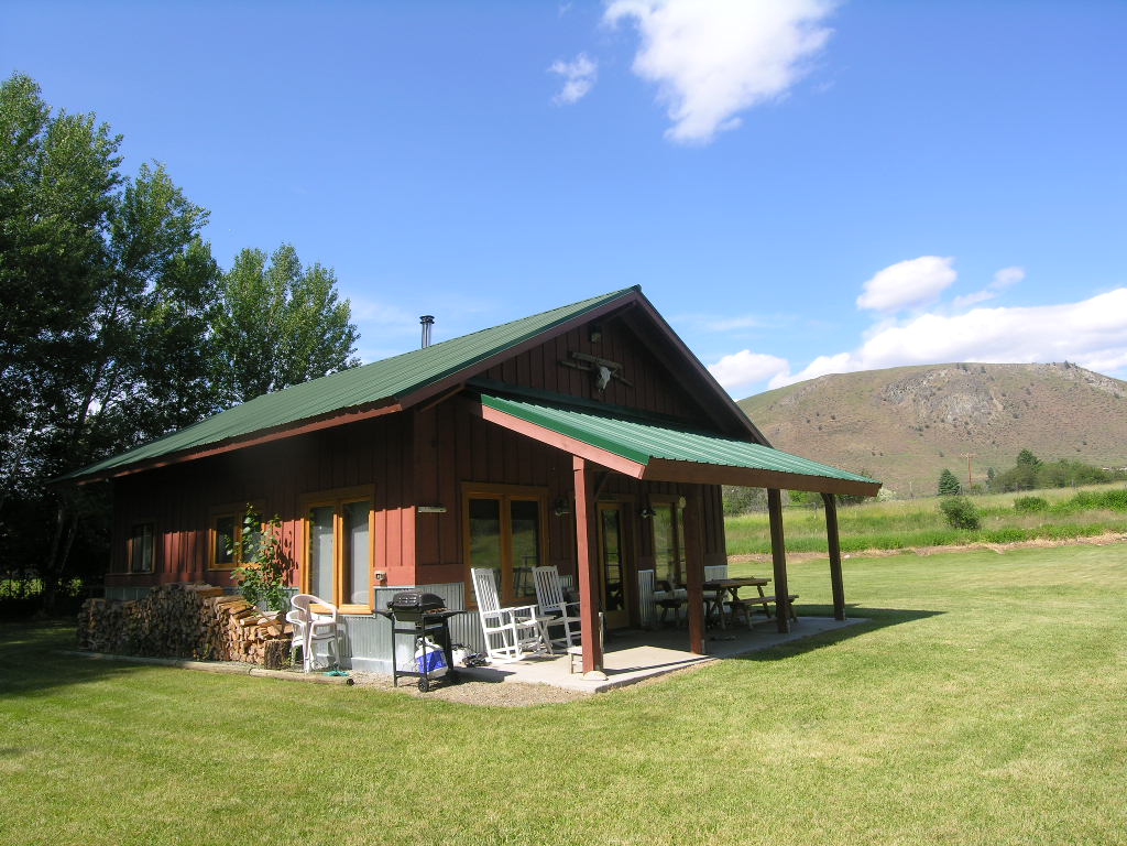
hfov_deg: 71.6
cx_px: 564
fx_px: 781
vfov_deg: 56.8
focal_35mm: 24
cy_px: 423
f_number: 5.1
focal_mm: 6.1
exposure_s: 1/209
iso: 50
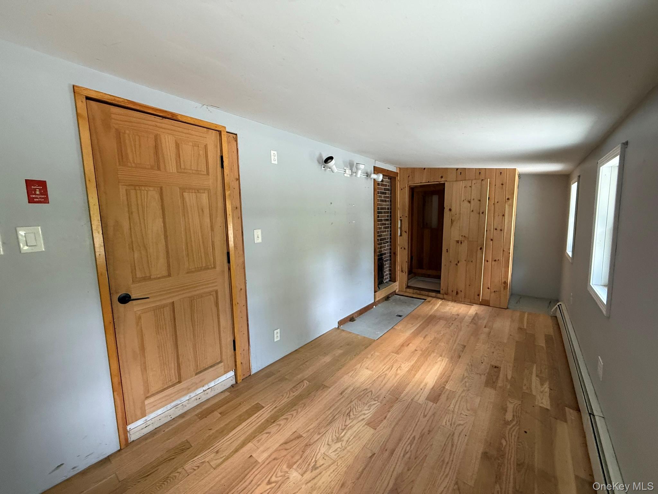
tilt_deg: -6.2
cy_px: 247
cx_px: 329
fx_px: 266
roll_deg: +0.6
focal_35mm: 14
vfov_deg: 85.7
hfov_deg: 102.1
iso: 400
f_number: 2.2
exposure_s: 1/60
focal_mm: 2.22
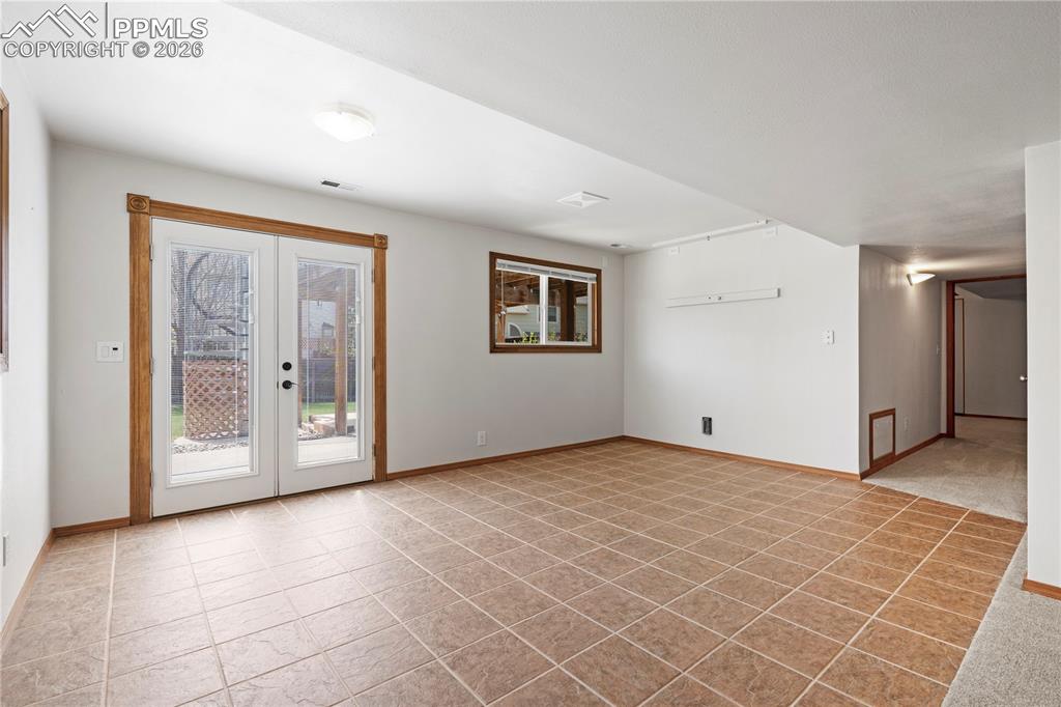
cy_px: 354
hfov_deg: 96.8
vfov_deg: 73.7
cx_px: 530
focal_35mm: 16
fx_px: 471
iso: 100
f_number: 8
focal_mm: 16
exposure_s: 1/3
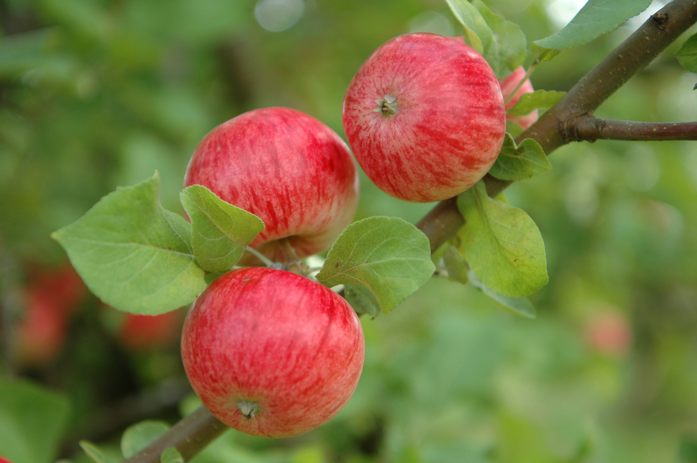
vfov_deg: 18.1
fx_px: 1451
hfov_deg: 27.0
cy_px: 232
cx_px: 348
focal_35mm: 75
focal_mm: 50
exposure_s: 1/125
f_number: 2.8
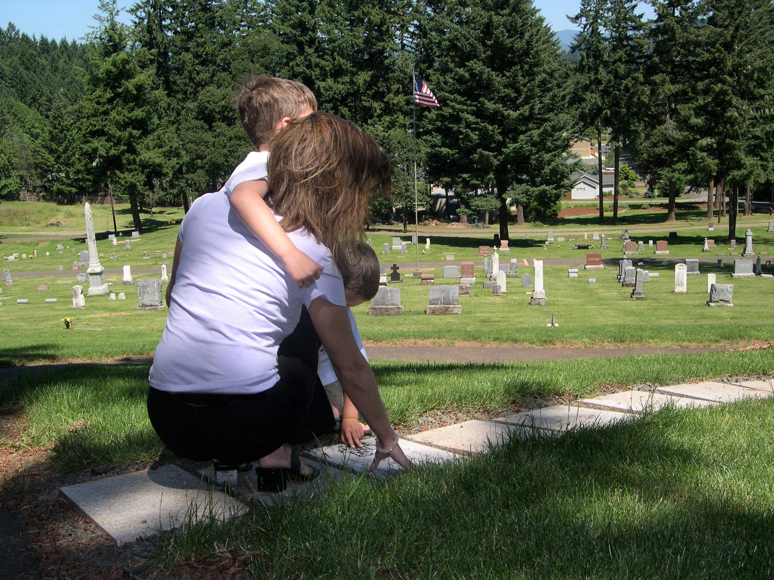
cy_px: 290
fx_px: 850
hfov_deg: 49.0
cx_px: 387
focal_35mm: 38
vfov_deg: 37.7
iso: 141
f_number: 7.6
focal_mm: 8
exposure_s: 1/228
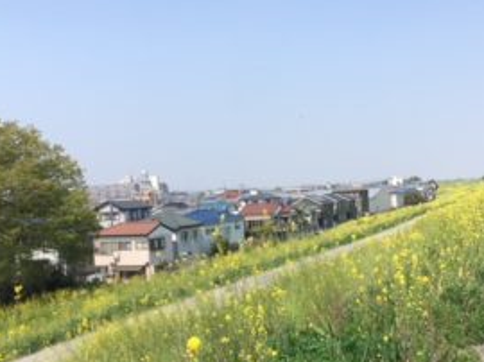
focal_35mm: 43
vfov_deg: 33.5
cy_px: 201
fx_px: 601
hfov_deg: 43.7
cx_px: 281
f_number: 2.2
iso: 25
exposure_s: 1/1221
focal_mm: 4.15
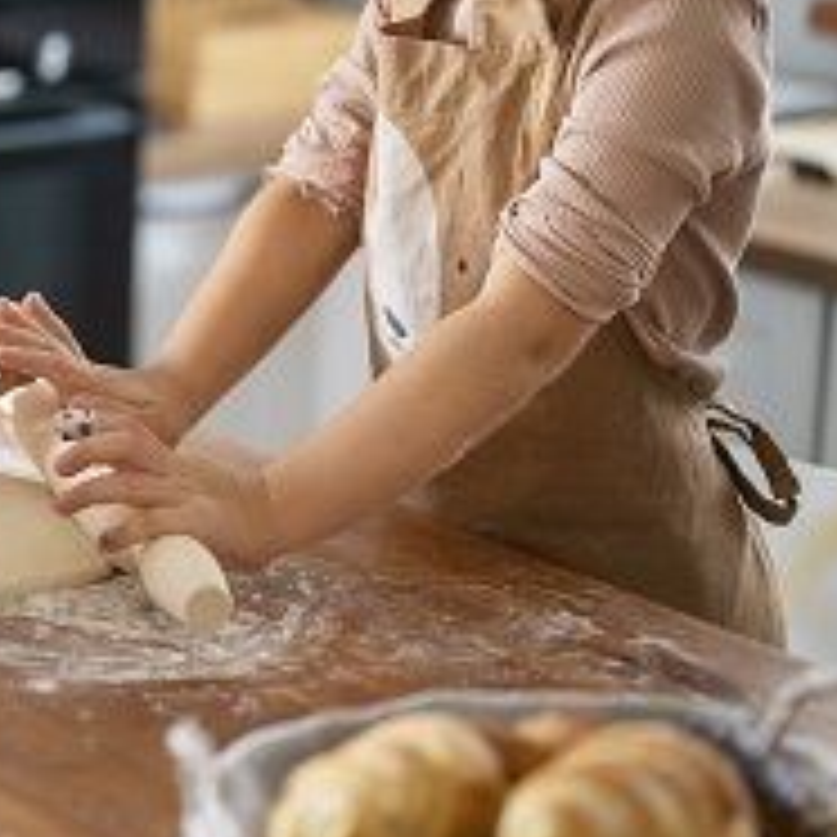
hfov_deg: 14.1
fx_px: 3283
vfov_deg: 14.4
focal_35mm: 120
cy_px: 99
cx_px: -187
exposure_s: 1/200
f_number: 1.8
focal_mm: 50
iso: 1000
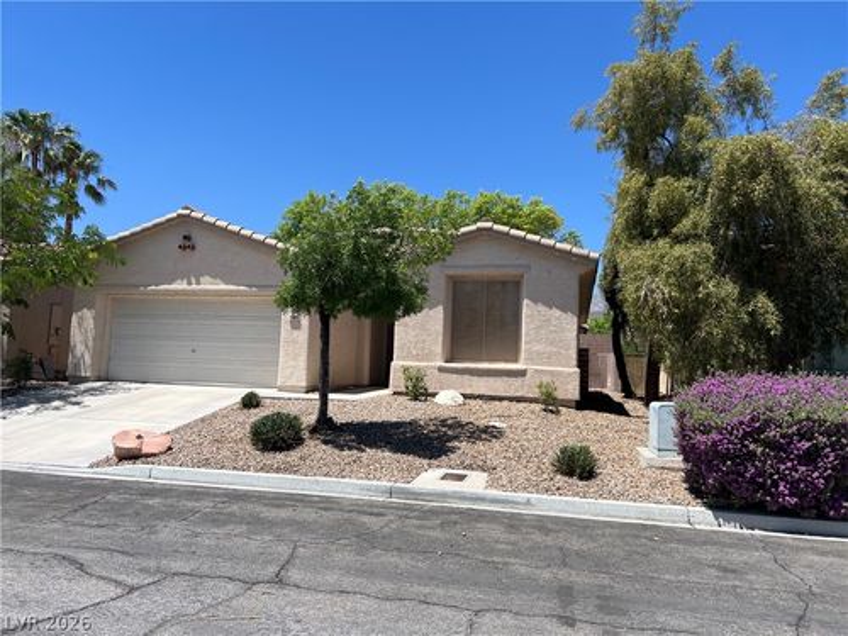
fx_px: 637
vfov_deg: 53.1
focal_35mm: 26
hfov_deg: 67.3
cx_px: 424
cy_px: 318
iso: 50
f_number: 1.5
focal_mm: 5.7
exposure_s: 1/4831
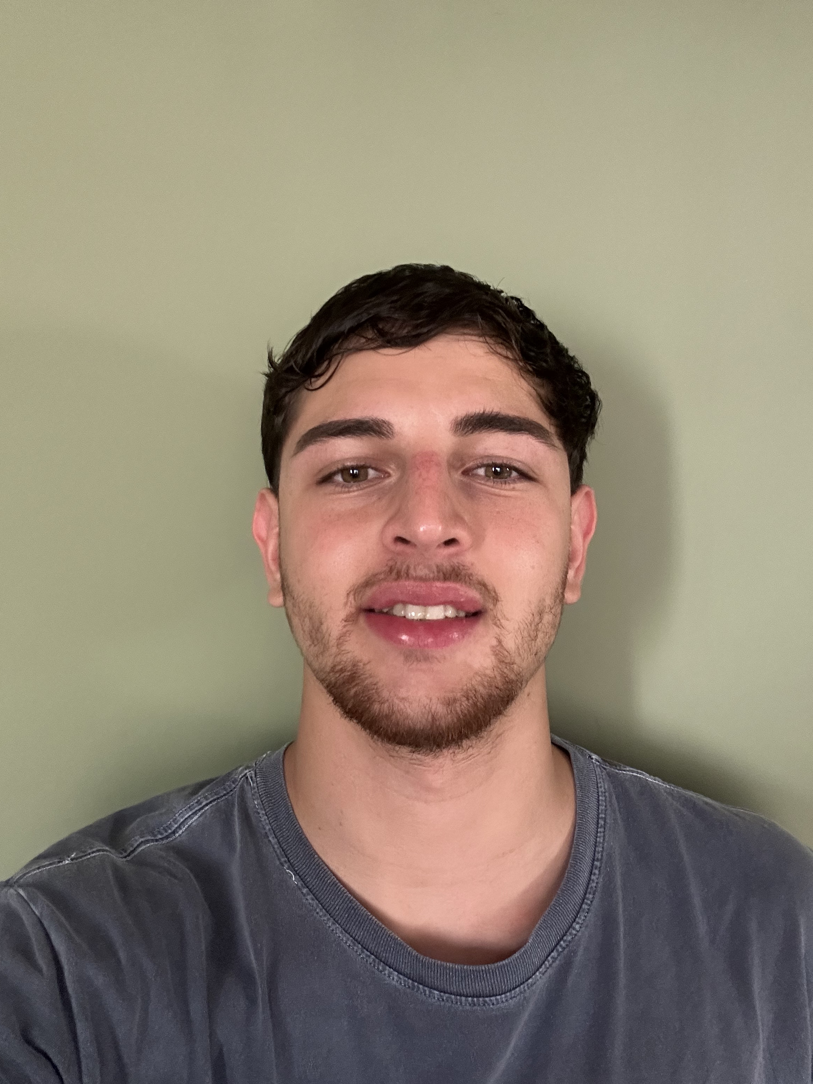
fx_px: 939
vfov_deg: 60.0
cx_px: 406
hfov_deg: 46.8
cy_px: 542
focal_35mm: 30
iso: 320
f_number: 1.9
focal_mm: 2.69
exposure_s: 1/40
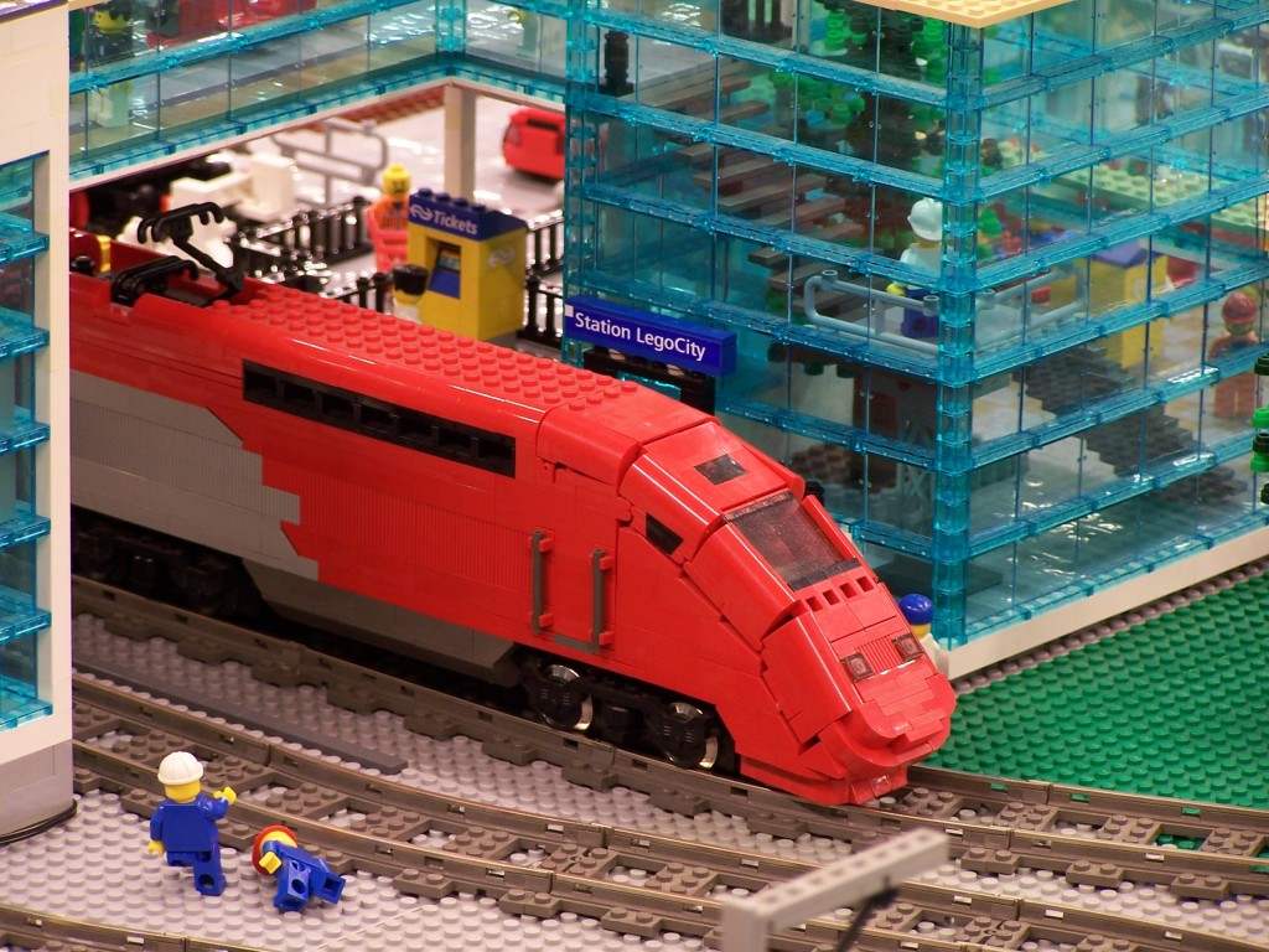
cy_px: 476
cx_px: 634
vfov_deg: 6.8
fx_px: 7992
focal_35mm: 218
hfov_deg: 9.1
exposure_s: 1/2
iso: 80
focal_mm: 36.2
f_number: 3.2
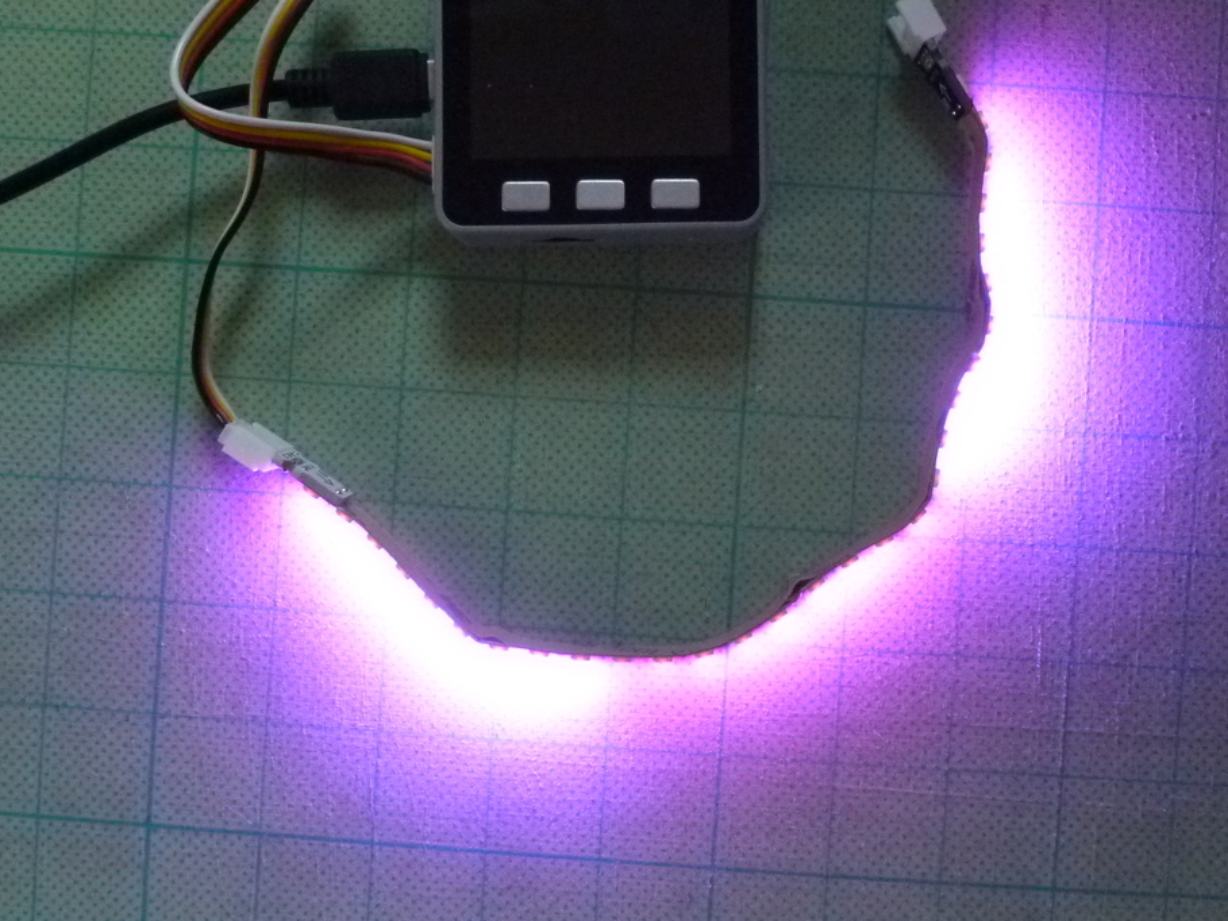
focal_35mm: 33
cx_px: 630
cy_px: 402
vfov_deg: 42.9
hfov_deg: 55.3
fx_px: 1171
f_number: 2.8
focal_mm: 4.5
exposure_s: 1/60
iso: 640
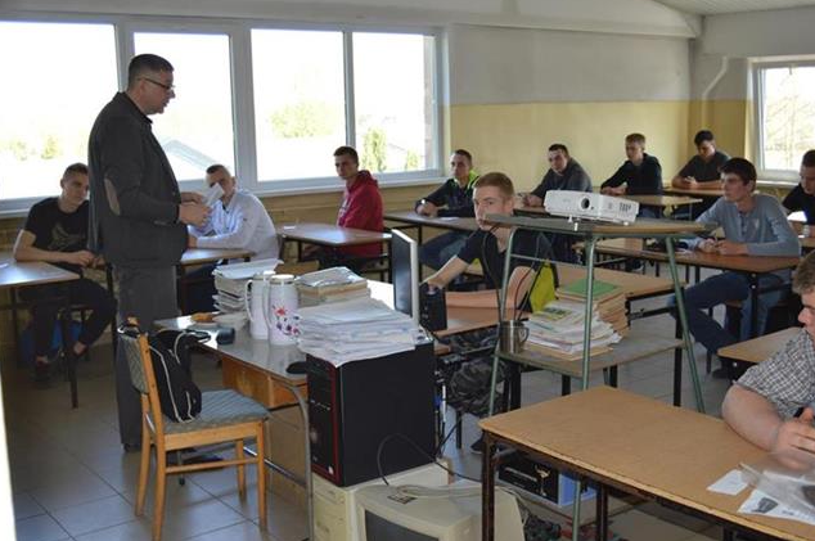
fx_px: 904
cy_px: 269
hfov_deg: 48.5
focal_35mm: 40
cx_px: 414
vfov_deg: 33.3
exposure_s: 1/125
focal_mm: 26
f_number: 4
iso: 360
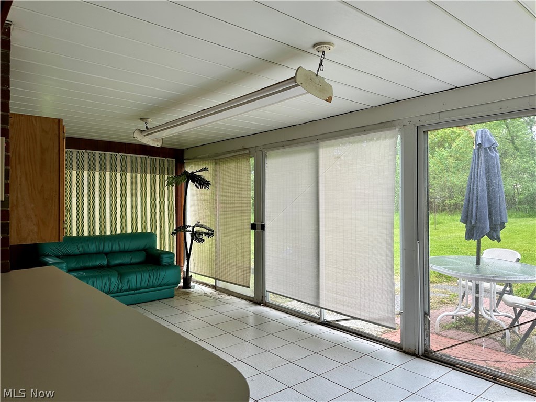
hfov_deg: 71.6
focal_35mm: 24
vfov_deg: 56.8
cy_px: 201
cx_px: 268
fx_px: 372
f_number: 1.78
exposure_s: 1/383
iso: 80
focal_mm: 6.86
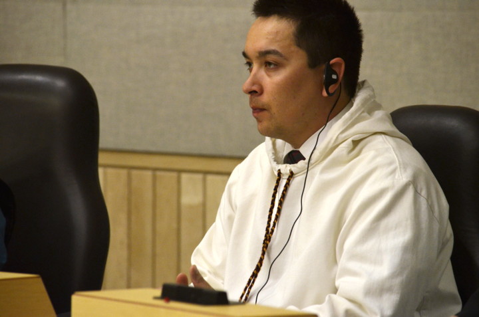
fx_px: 4183
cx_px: 240
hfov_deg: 6.6
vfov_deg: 4.3
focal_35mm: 315
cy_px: 158
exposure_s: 1/80
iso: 1250
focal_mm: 210
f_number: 6.3
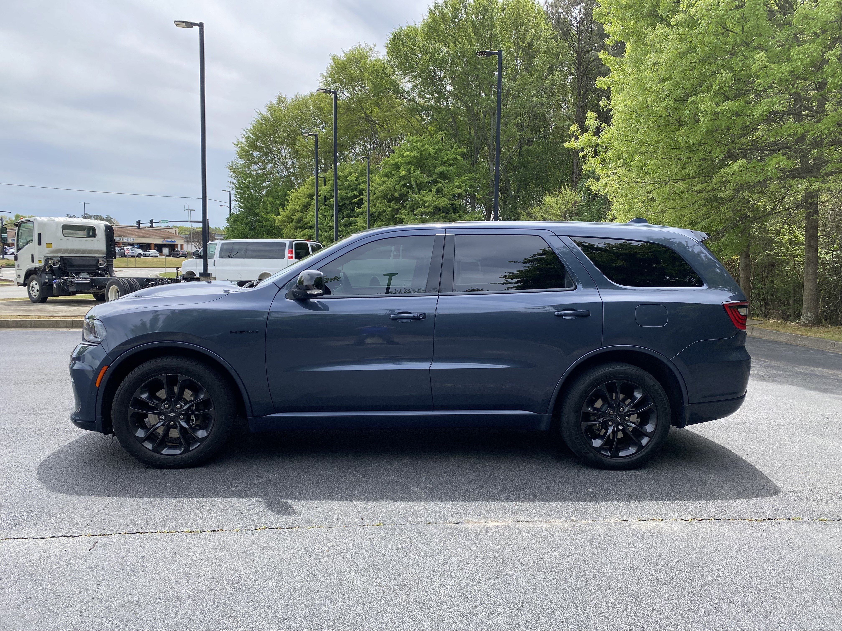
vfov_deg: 53.1
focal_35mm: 26
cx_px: 421
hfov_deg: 67.3
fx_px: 632
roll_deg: -0.9
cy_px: 316
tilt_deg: -4.1
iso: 32
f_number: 1.8
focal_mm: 4.25
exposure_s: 1/1330
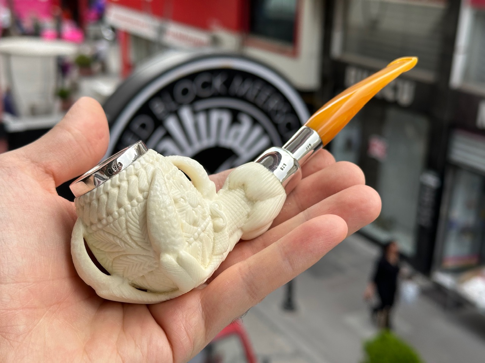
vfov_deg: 30.3
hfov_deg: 39.7
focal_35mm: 48
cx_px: 242
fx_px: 673
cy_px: 182
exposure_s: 1/935
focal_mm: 6.86
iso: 64
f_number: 1.78
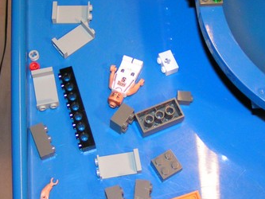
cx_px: 138
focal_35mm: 73
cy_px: 92
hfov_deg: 26.7
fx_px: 559
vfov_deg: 20.2
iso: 200
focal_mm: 5.8
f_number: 2.8
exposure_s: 1/40
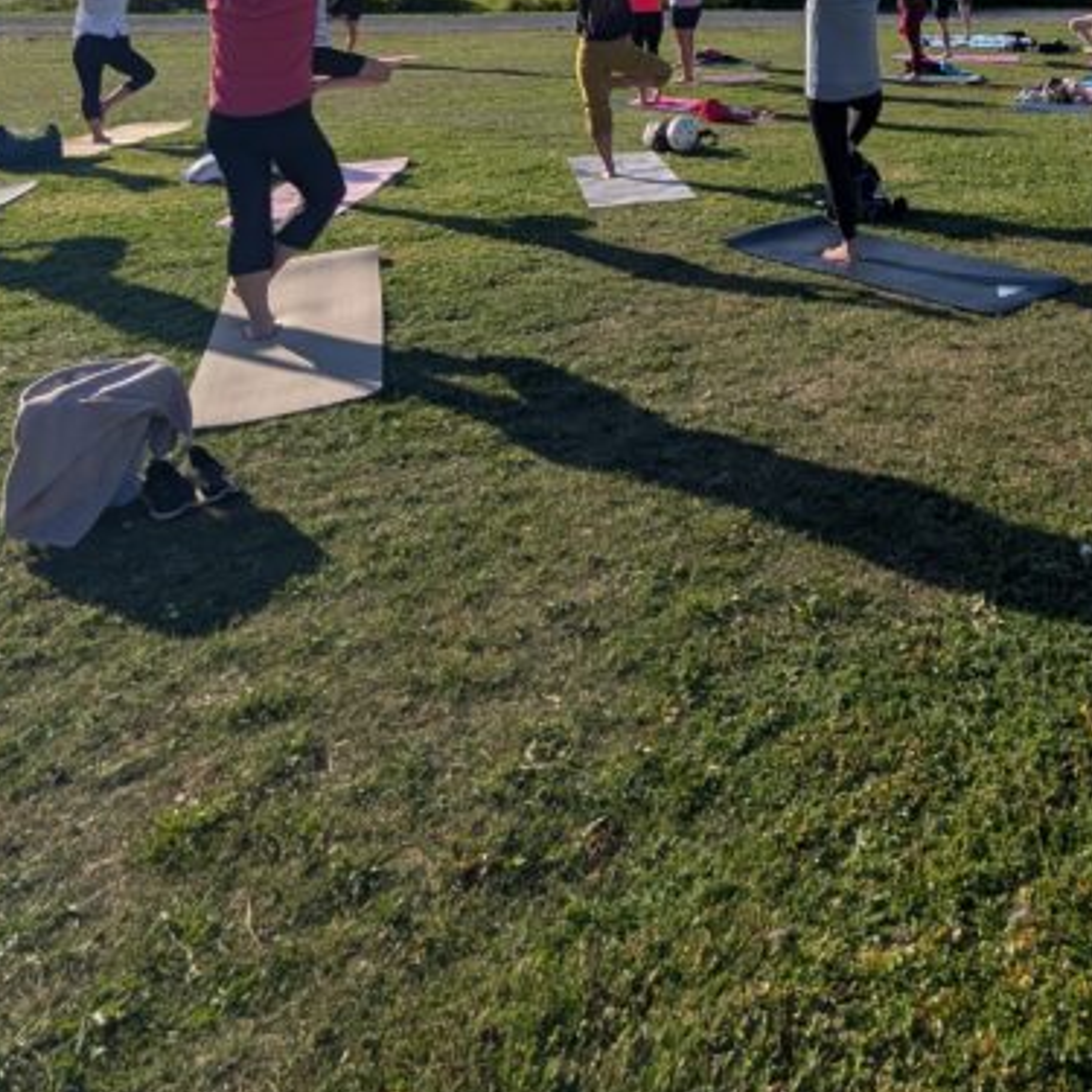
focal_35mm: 29
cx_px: 989
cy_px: -146
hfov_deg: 49.4
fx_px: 1035
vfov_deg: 42.1
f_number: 1.7
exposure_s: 1/3906
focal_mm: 2.02
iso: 54
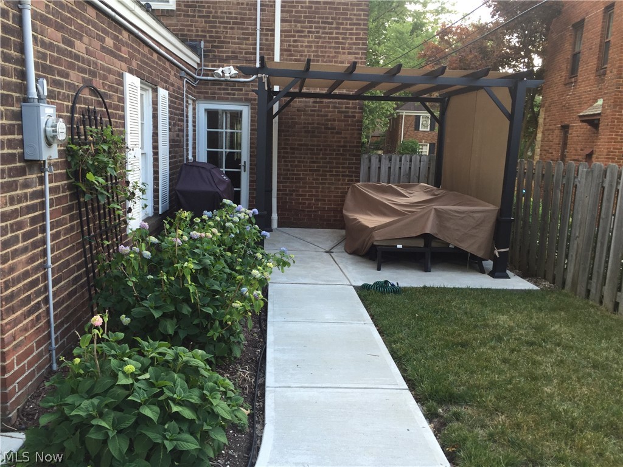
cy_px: 234
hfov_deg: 61.7
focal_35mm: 29
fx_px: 522
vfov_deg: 48.2
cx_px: 312
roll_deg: -3.4
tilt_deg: -10.3
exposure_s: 1/120
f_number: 2.2
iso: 40
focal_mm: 4.15
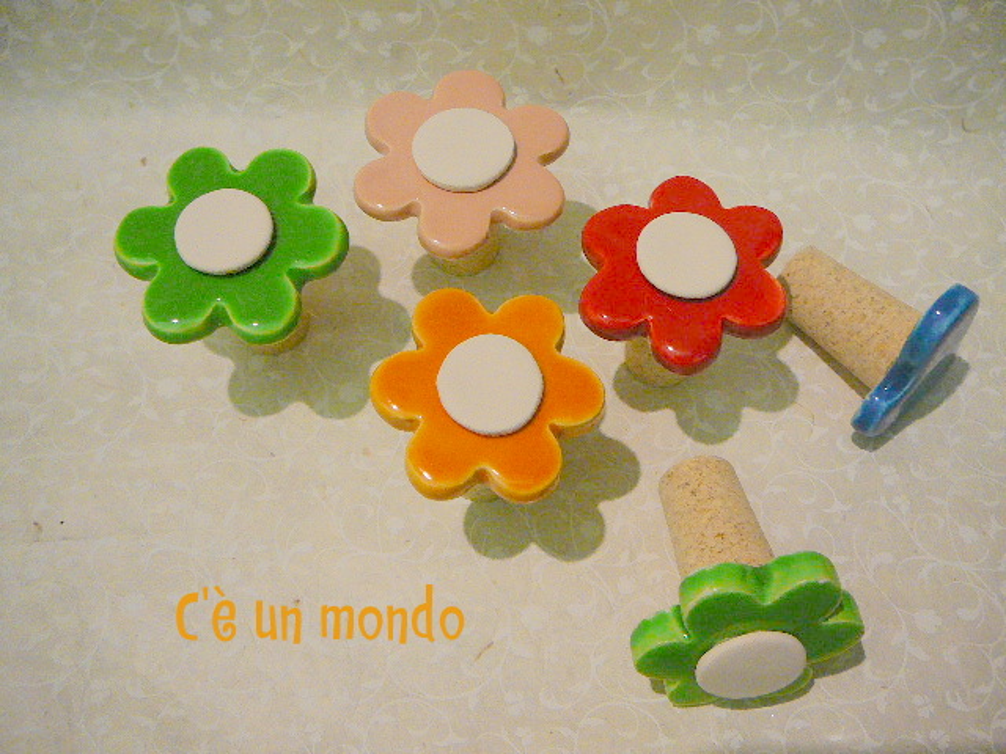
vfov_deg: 40.7
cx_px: 503
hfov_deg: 52.6
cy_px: 377
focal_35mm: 35
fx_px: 1017
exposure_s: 1/60
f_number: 2.8
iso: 200
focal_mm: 5.2
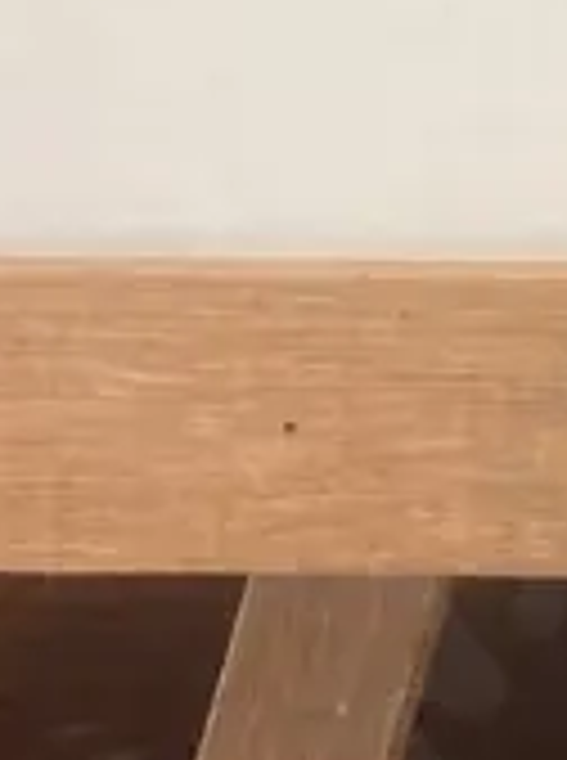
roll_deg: -0.9
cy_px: -630
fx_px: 3727
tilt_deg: -19.3
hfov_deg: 8.0
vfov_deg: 10.9
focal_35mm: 170
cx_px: 1395
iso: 80
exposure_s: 1/50
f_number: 1.8
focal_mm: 3.99
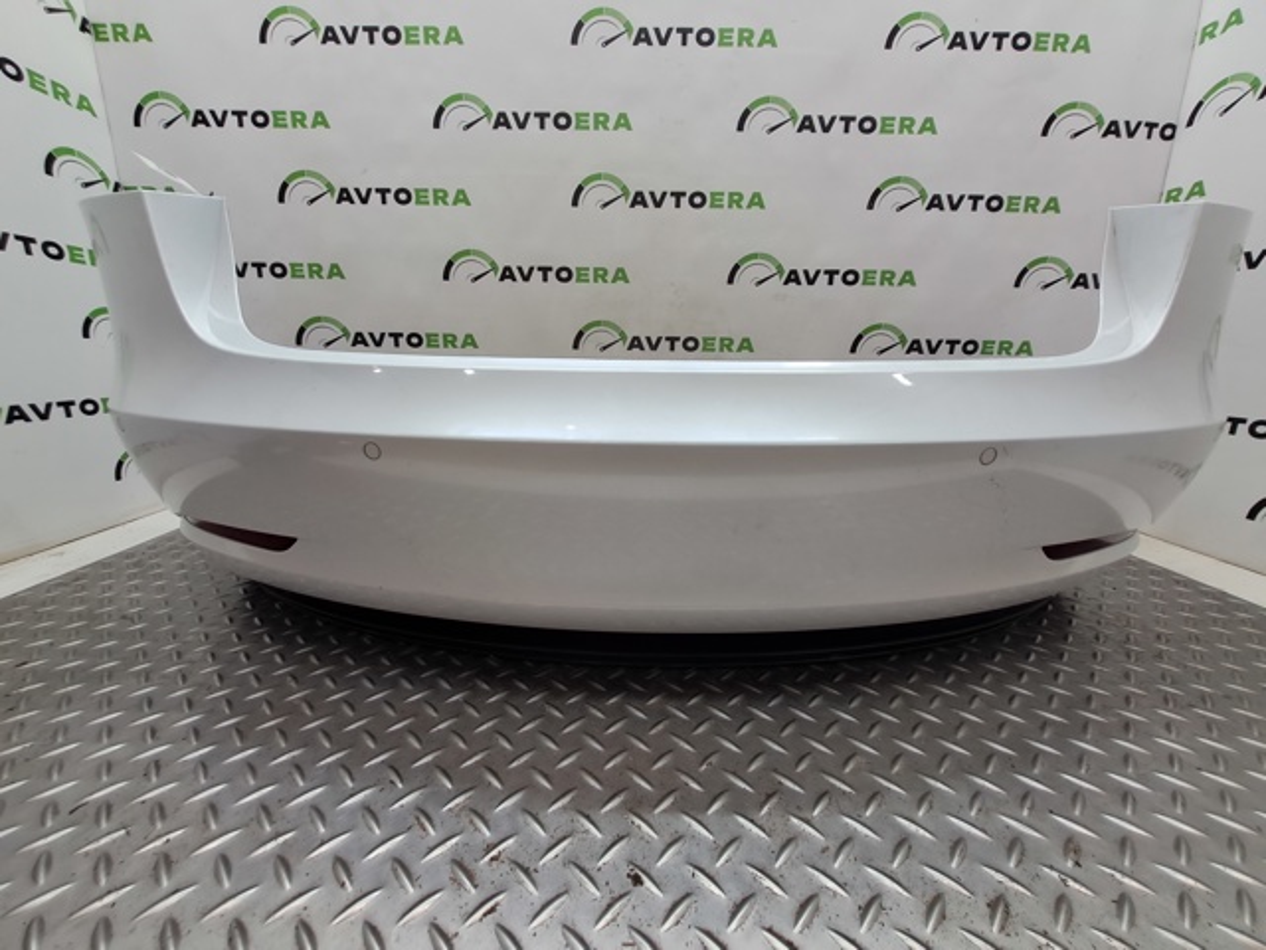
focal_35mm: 13
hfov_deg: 106.2
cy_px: 475
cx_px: 633
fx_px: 475
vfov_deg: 89.9
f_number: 2.2
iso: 80
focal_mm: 1.13
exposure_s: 1/50
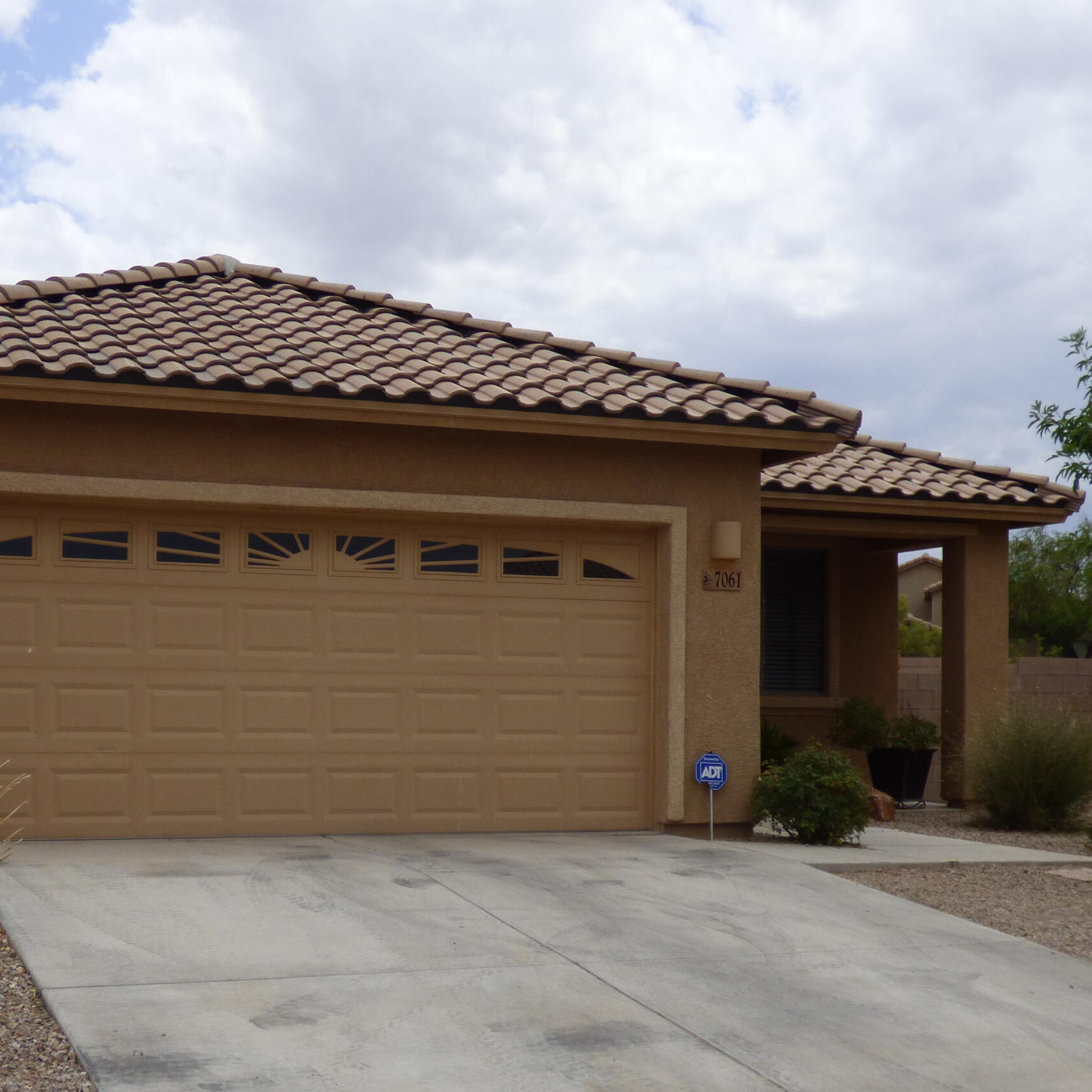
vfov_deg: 32.1
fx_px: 1892
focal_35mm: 53
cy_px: 677
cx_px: 463
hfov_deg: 32.1
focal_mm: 5.97
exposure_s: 1/1600
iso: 100
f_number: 3.4
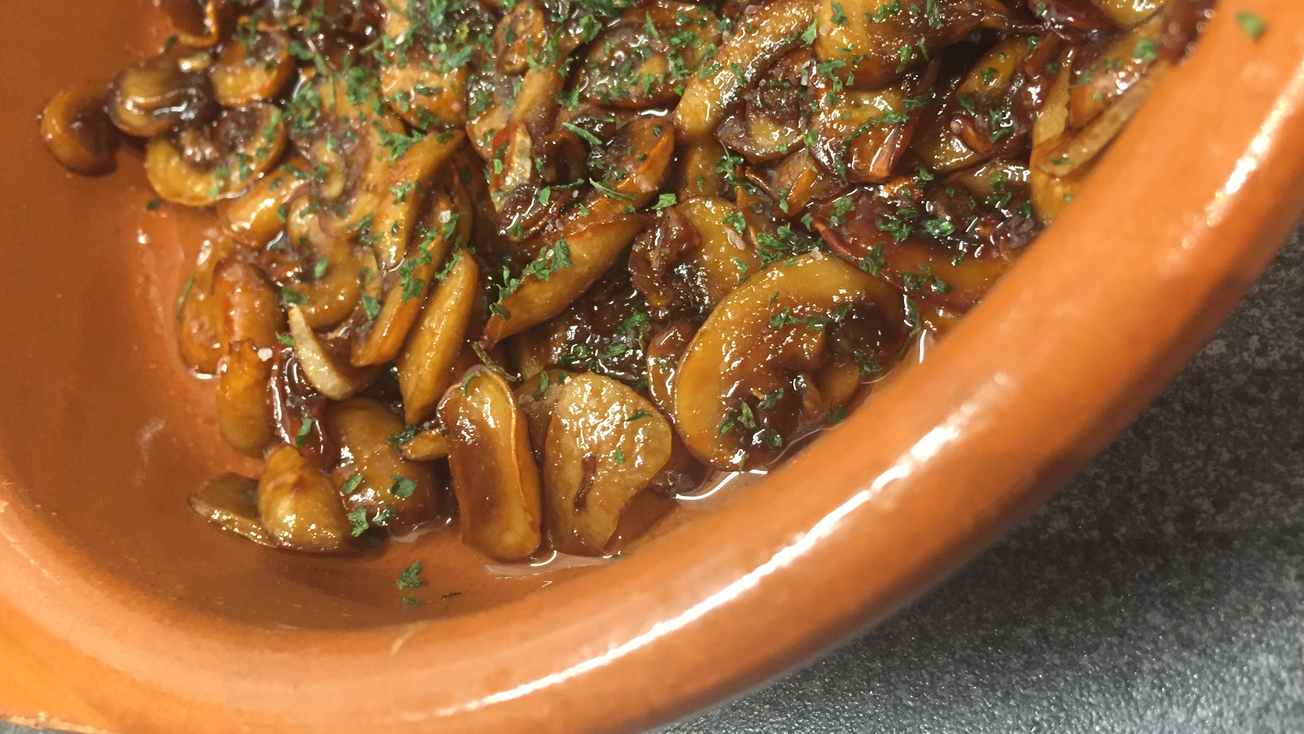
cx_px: 648
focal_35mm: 32
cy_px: 263
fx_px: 1106
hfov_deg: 61.0
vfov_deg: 36.4
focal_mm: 4.15
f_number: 2.2
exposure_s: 1/33
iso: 200
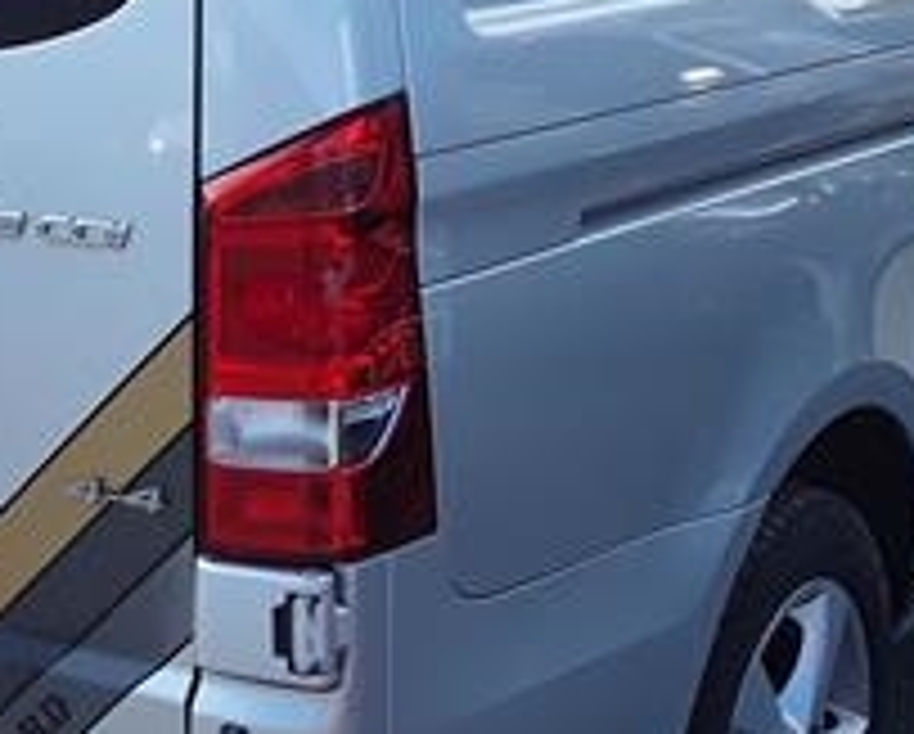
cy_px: 212
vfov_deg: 17.8
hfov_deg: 22.1
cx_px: 329
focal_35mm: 86
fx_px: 2330
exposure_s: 1/567
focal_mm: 2.91
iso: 40
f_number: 1.9
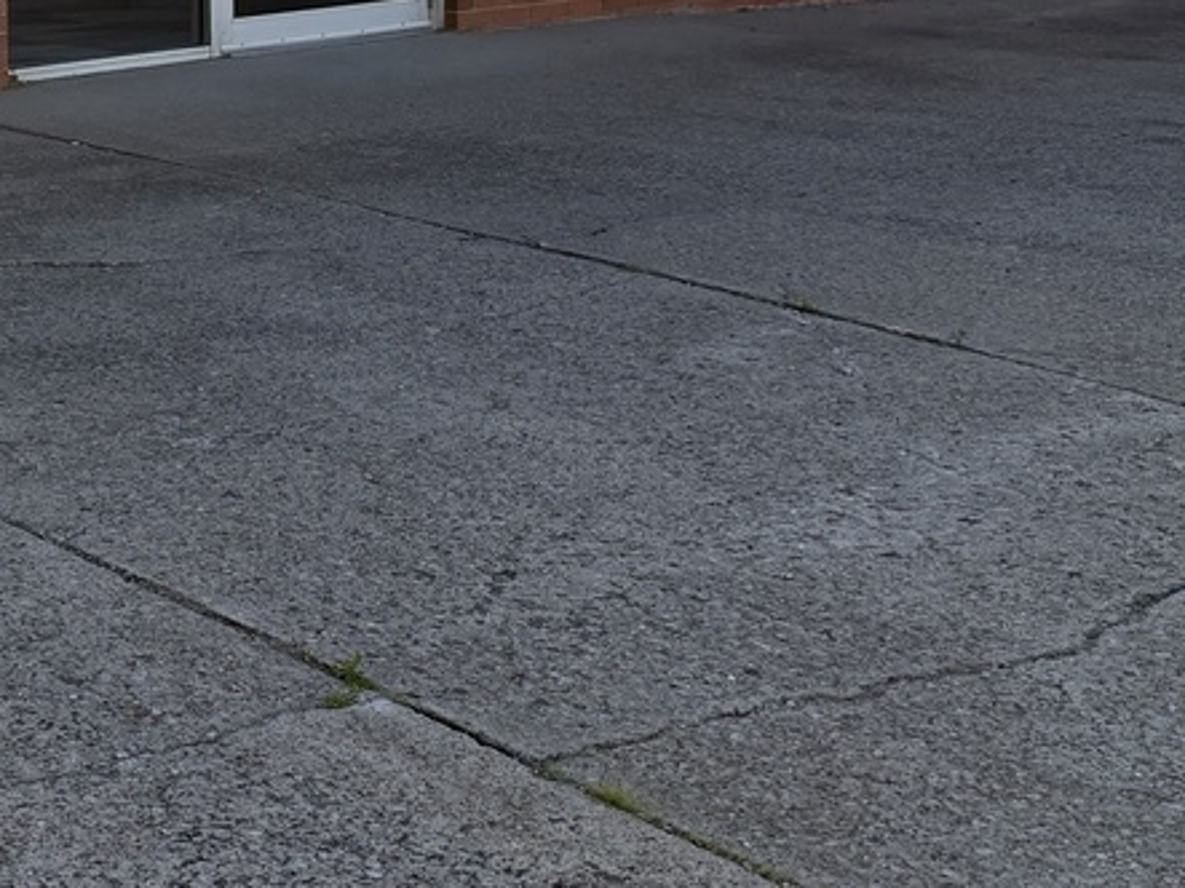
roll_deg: +1.2
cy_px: -24
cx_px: -118
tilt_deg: -5.5
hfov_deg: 23.5
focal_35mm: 78
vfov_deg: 18.3
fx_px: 2669
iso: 125
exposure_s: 1/4975
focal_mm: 6.76
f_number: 1.78
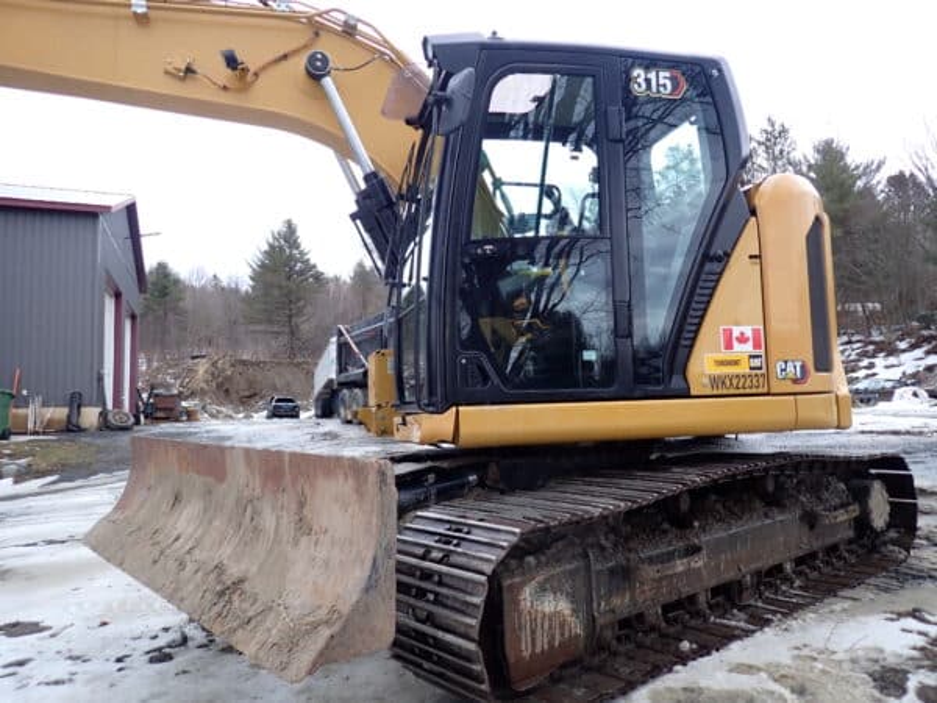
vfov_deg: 54.9
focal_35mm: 25
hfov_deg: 69.4
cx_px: 468
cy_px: 352
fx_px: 677
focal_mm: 4.5
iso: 200
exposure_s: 1/125
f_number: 2
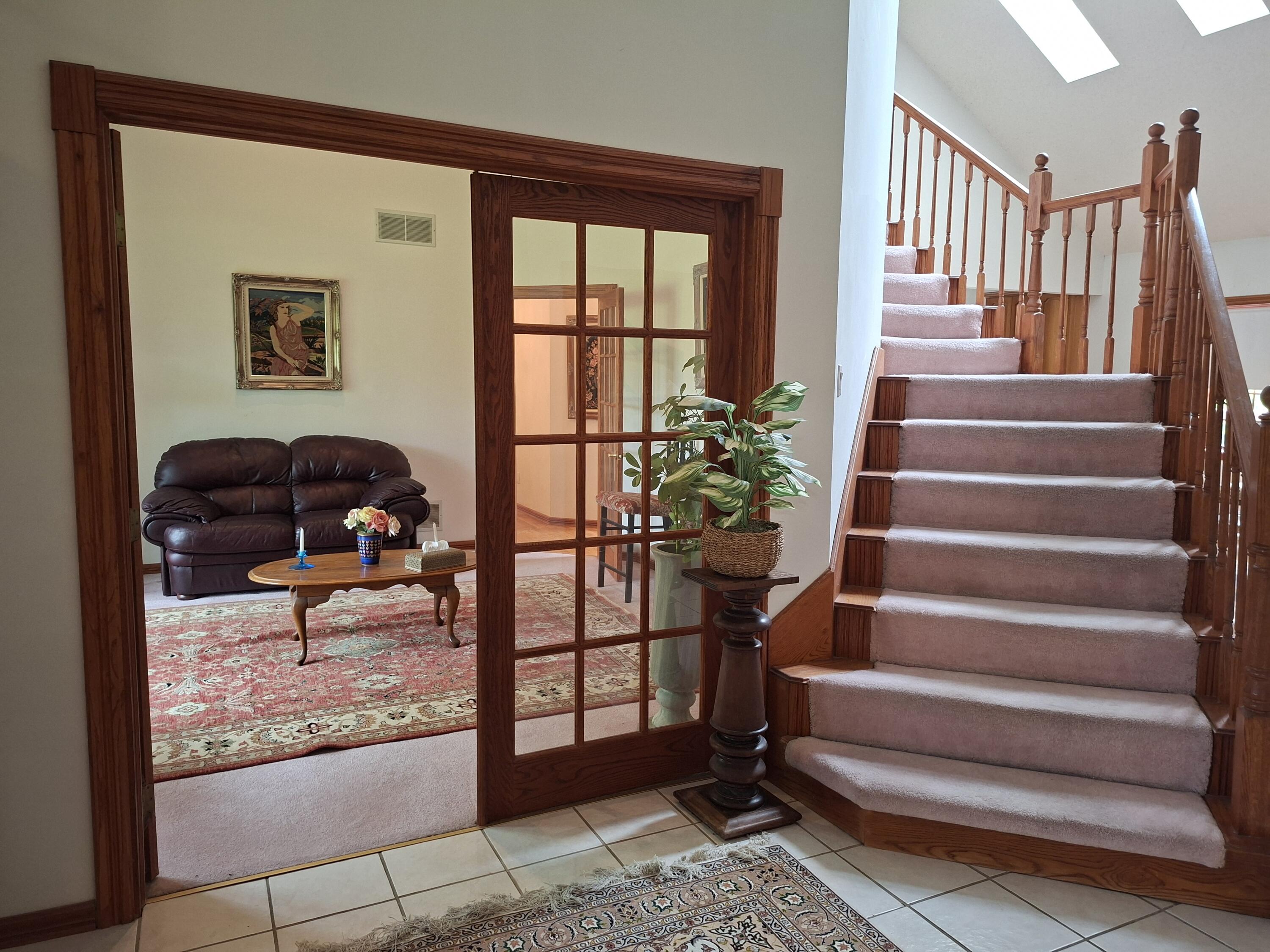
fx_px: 844
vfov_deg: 58.9
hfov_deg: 73.9
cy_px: 476
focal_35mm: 23
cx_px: 635
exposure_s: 1/60
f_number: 1.8
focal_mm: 5.54
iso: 200
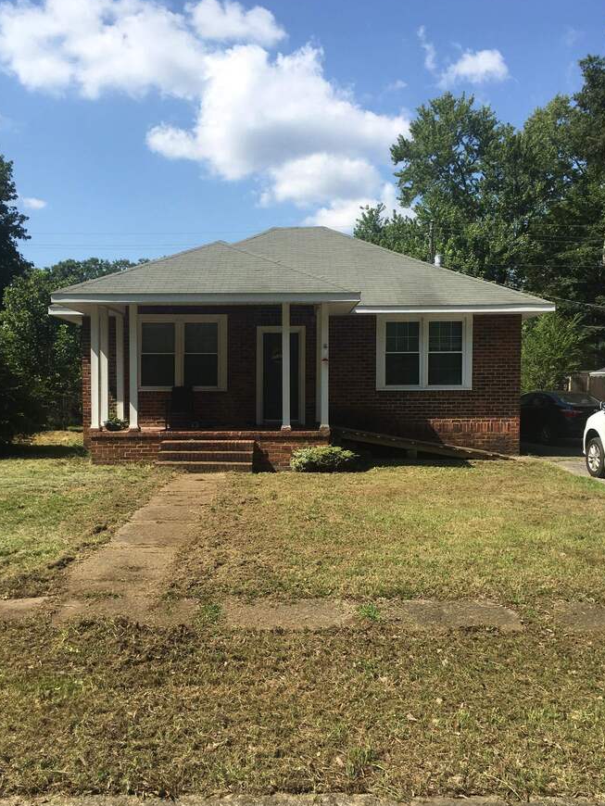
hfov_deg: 44.2
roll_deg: +0.2
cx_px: 284
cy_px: 417
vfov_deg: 56.8
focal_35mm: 32
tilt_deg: -2.4
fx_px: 745
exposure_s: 1/1603
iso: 25
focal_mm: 4.15
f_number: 2.2
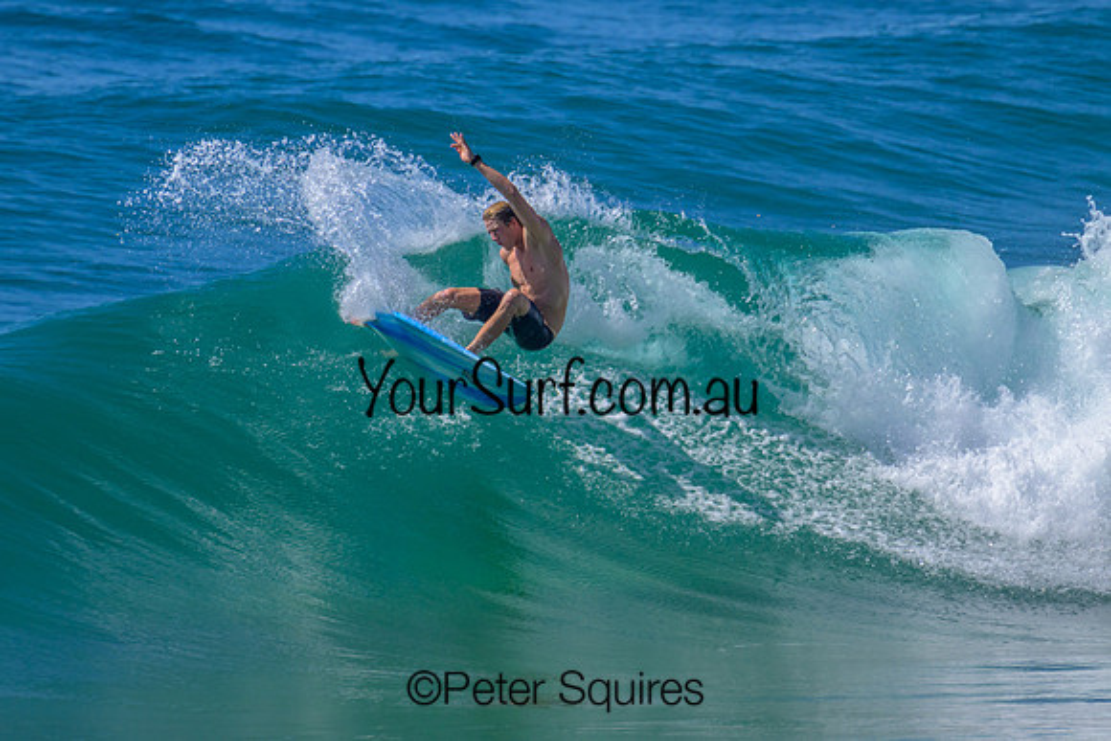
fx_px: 30364
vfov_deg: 1.4
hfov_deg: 2.1
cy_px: 285
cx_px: 535
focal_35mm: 984
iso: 800
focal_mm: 800
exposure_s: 1/2000
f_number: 11
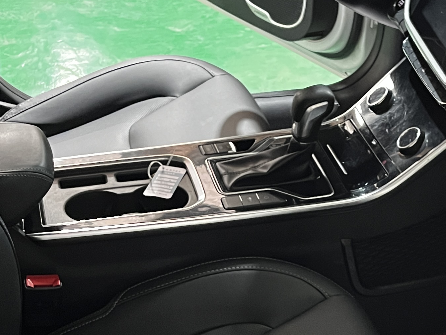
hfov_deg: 24.8
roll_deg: -0.3
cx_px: 323
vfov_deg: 18.7
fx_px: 1005
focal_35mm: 78
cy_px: 260
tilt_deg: -36.1
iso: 500
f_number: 1.6
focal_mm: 5.1
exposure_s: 1/25
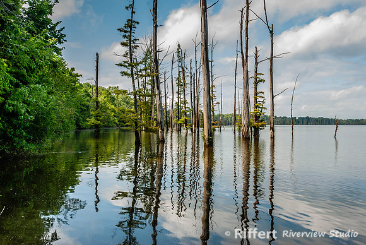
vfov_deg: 37.0
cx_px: 183
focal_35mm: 36
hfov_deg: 53.1
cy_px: 122
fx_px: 366
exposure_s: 1/40
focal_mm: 24
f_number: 11
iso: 100
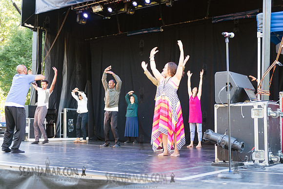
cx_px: 142
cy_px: 94
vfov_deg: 28.1
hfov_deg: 41.1
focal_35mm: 48
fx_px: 377
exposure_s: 1/50
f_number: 2.8
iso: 200
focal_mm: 48
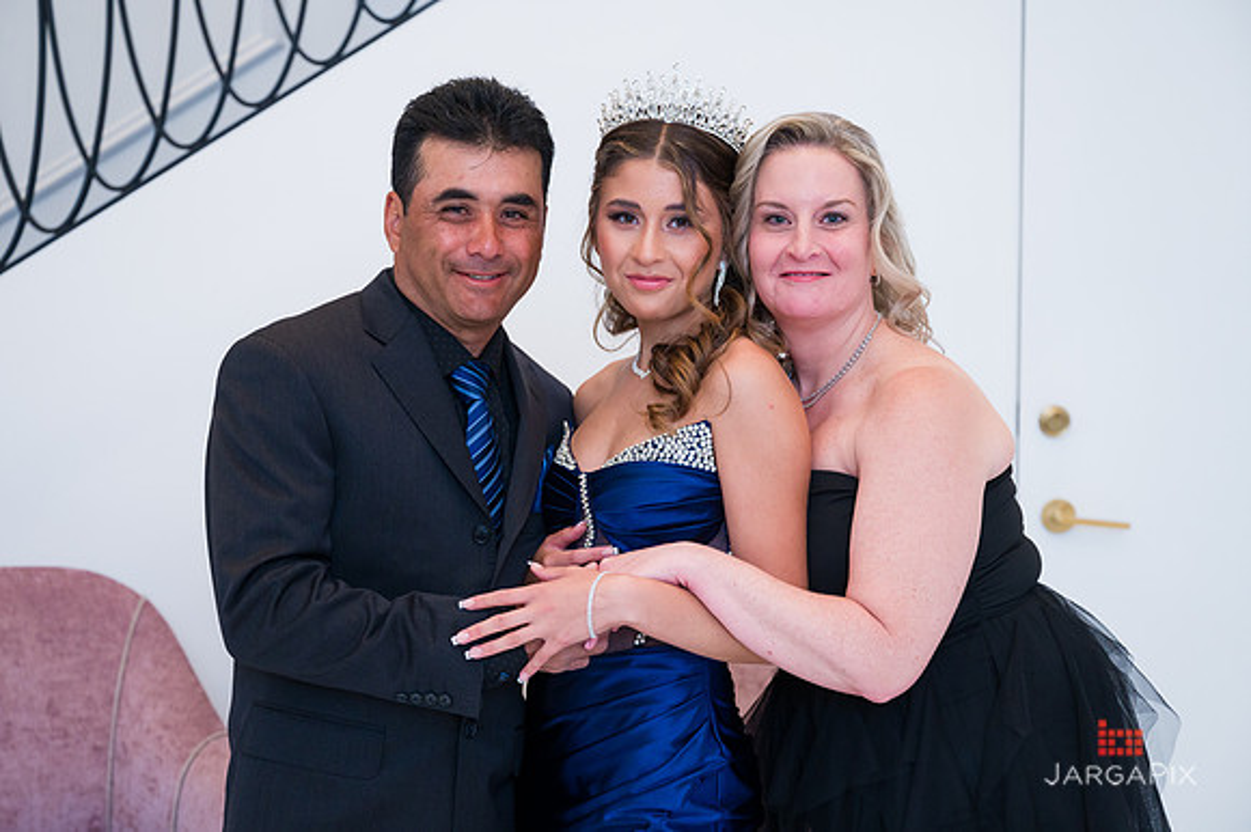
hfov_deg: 31.2
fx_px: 2244
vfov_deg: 21.0
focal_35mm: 65
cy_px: 414
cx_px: 623
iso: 1600
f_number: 4
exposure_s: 1/200
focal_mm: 63
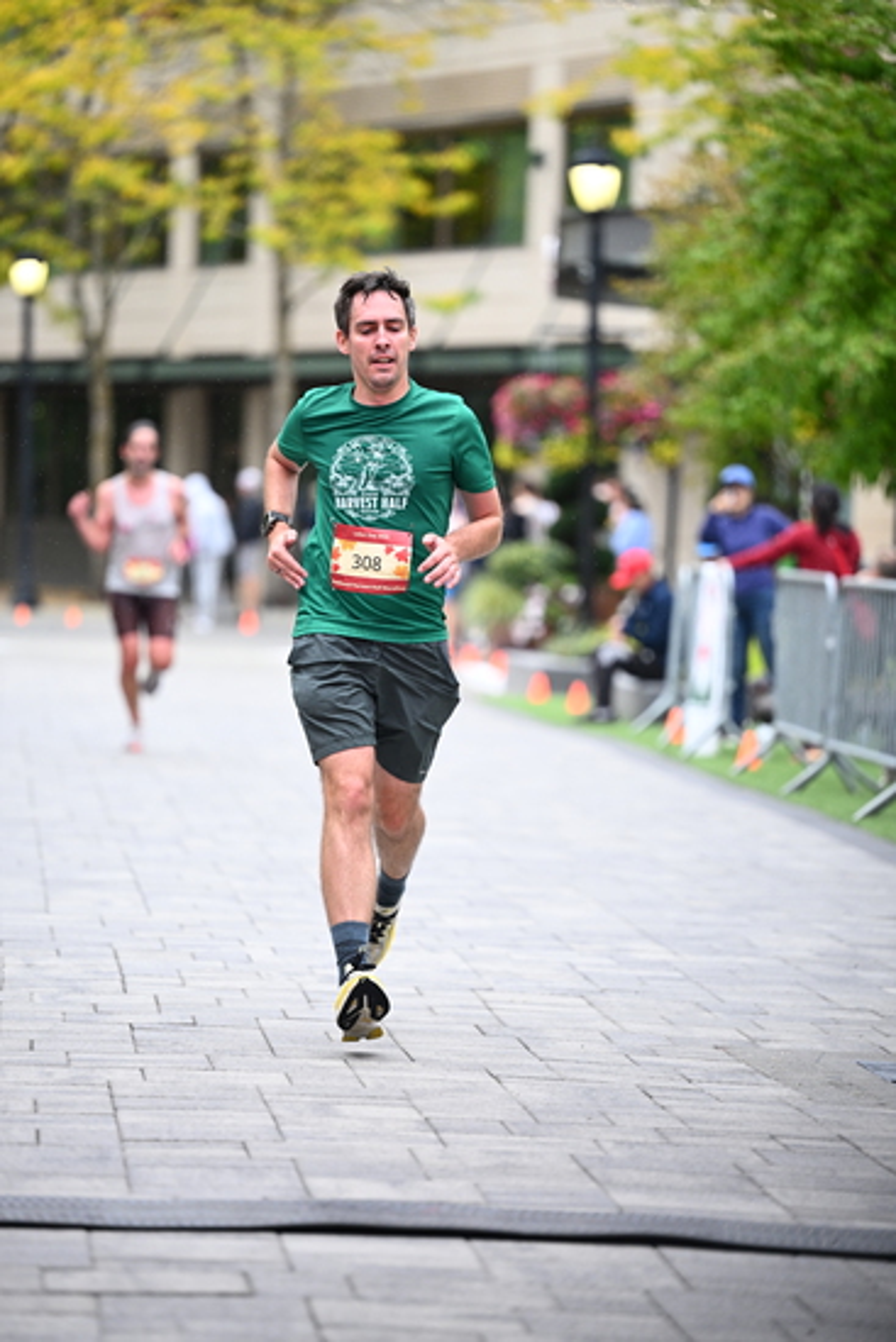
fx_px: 5969
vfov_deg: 12.8
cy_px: 671
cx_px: 448
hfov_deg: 8.6
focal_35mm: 160
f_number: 2.8
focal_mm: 160
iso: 1250
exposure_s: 1/1600
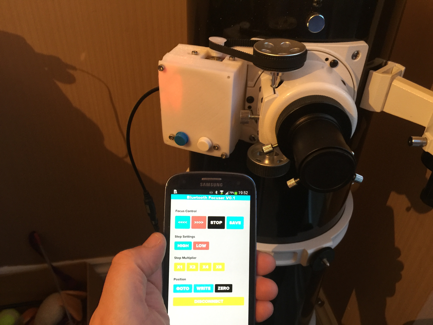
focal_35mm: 29
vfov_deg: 48.2
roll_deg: -0.6
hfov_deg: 61.7
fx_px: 363
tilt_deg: -35.6
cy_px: 162
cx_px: 216
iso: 100
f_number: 2.2
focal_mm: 4.15
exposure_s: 1/10
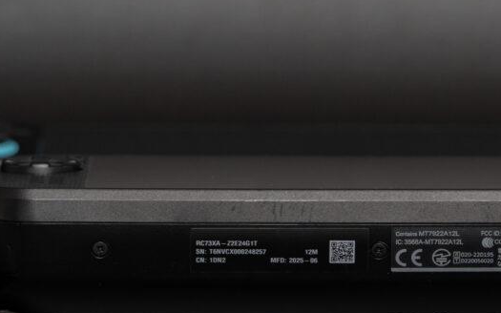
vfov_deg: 3.8
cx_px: 387
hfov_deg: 6.1
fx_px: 4724
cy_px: 255
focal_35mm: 346
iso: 400
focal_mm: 171
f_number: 8
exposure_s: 1/13
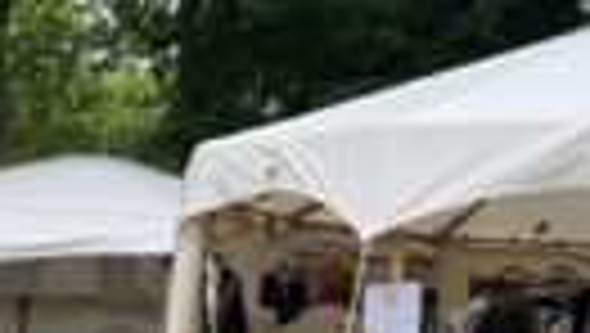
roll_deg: +0.9
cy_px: 371
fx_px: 1253
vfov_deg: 14.8
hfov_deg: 26.5
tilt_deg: +0.7
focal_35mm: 80
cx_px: 290
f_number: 1.5
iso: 50
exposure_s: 1/552
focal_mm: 5.7
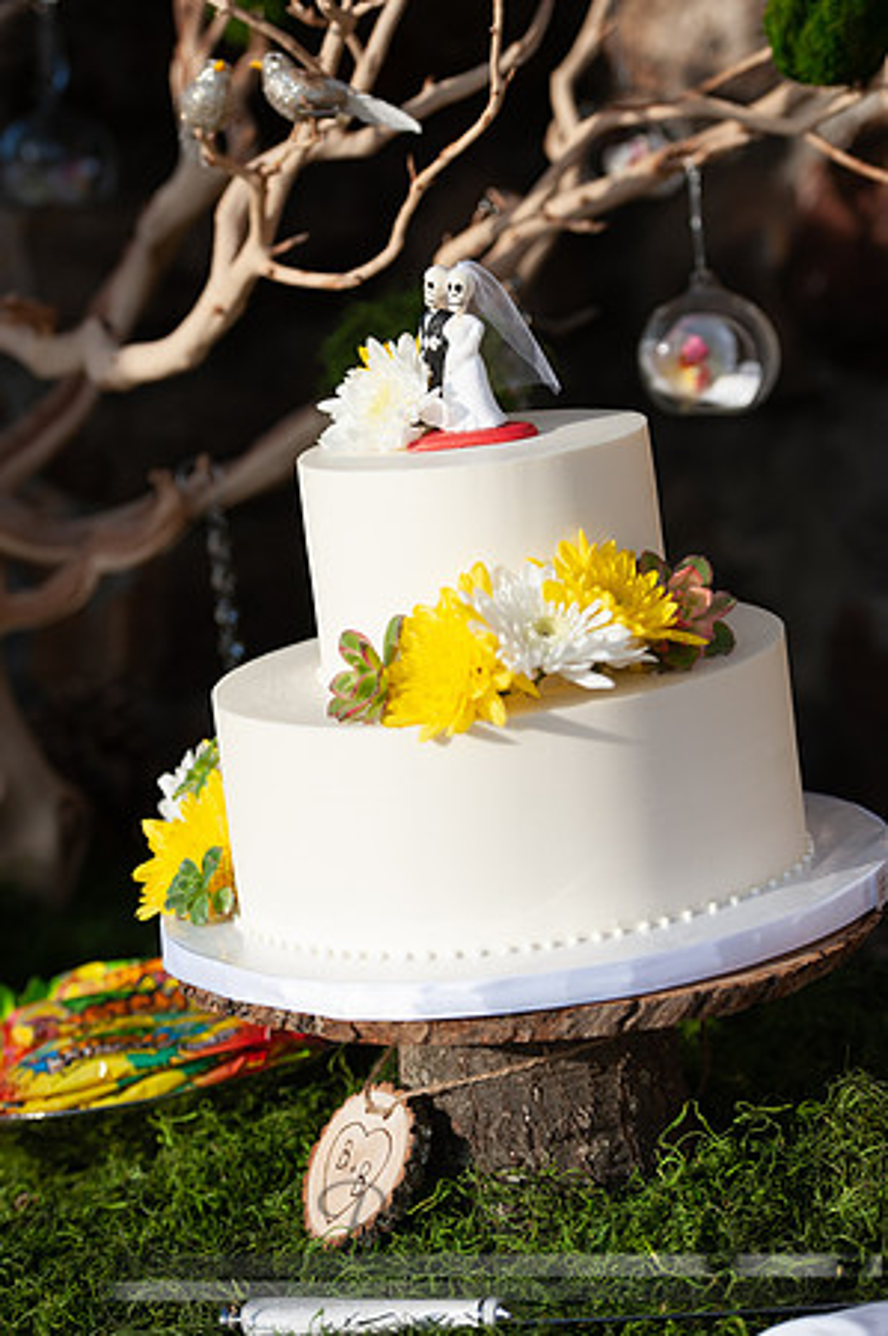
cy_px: 668
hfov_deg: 13.4
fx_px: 3782
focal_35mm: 102
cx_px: 444
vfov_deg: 20.0
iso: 200
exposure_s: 1/2000
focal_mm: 102
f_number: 3.5
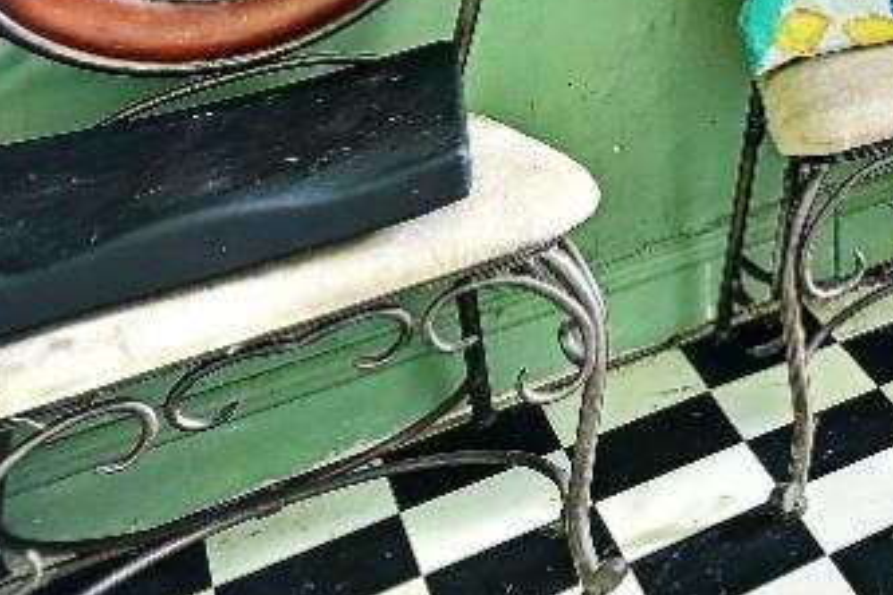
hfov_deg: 18.6
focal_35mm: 63
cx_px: 1829
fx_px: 1563
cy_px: -544
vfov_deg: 16.9
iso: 400
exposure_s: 1/3.33
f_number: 8
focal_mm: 14
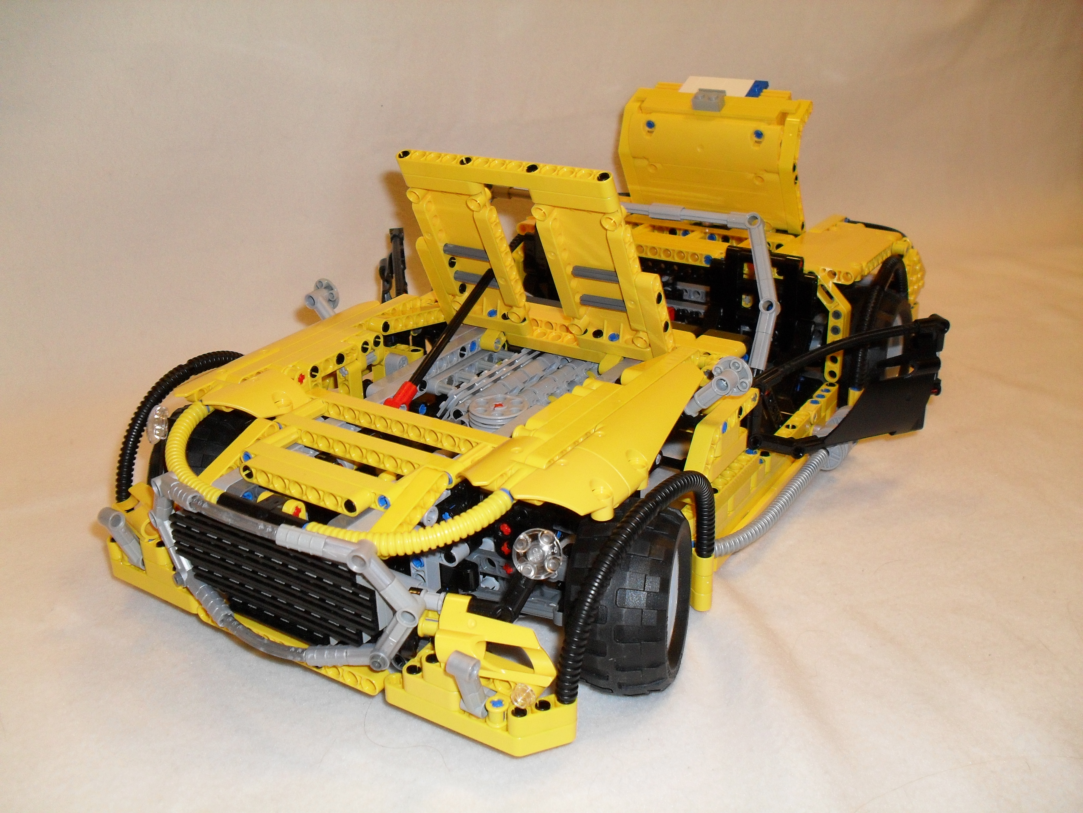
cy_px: 406
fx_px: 1095
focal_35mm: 35
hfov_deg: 52.6
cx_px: 542
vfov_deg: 40.7
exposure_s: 1/45
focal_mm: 6.3
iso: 200
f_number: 3.2
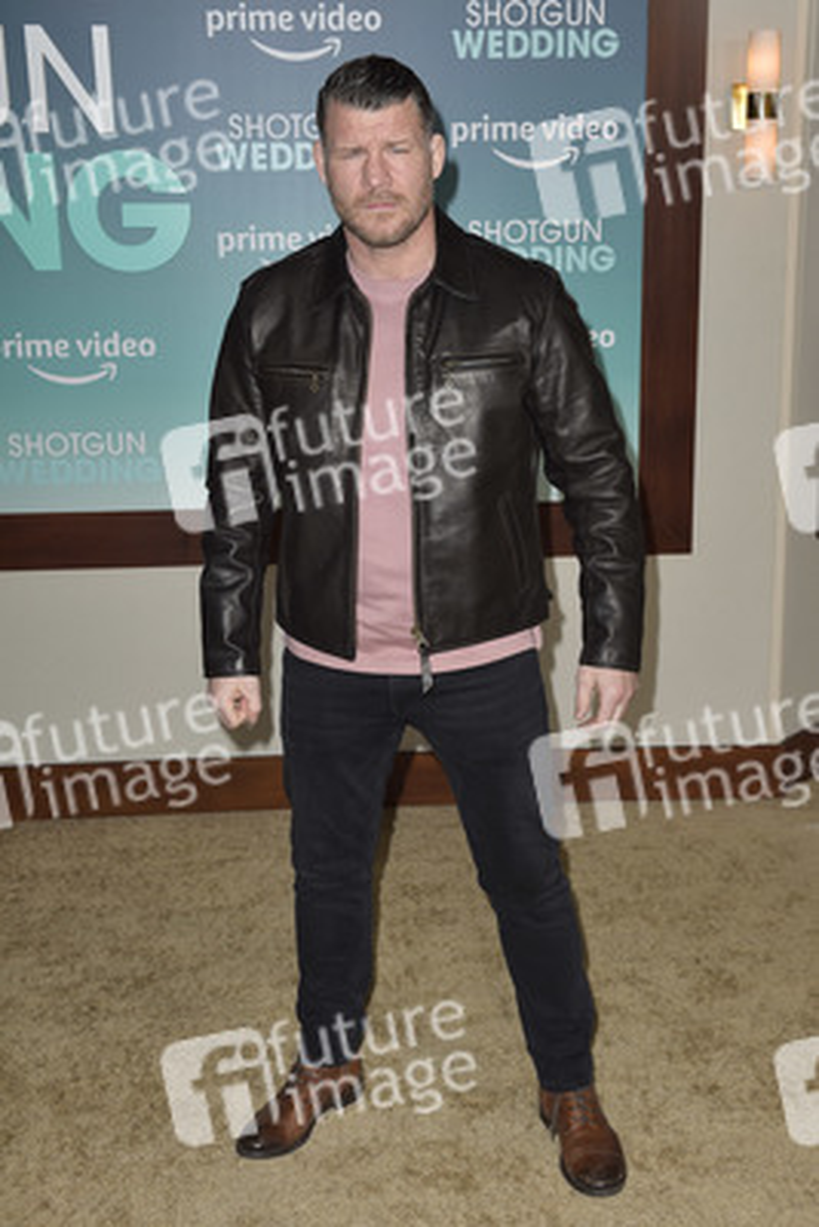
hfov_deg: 29.9
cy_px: 614
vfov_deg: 43.6
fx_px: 1534
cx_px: 410
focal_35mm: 45
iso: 400
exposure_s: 1/250
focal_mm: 45
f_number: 6.3
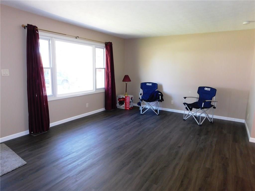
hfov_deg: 73.9
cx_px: 128
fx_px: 169
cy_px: 96
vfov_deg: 58.9
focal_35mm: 23
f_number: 3
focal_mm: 4
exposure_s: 1/30
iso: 200
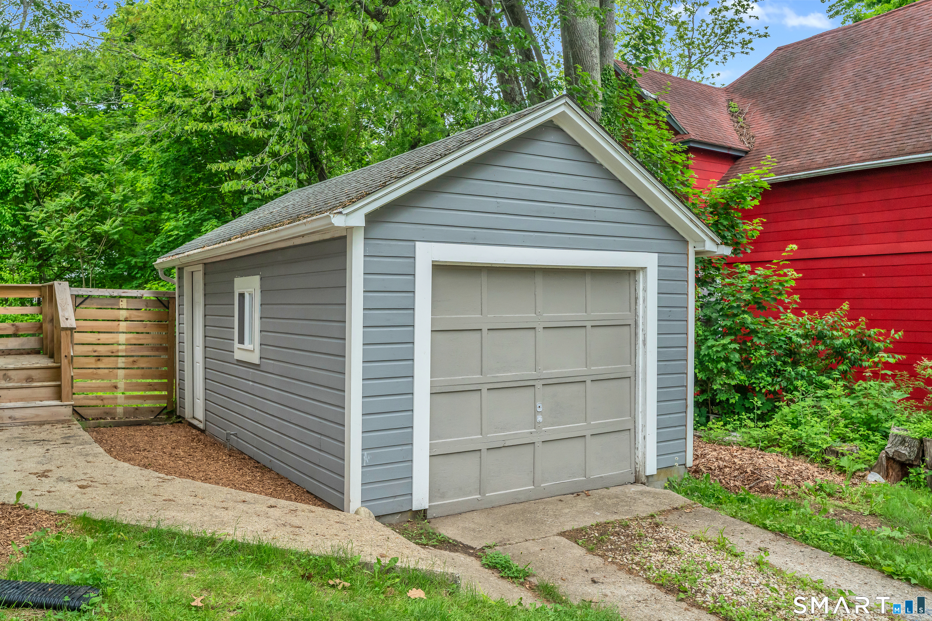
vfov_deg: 46.4
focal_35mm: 28
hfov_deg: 65.5
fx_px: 725
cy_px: 310
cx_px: 466
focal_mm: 28
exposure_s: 1/500
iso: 1600
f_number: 7.1
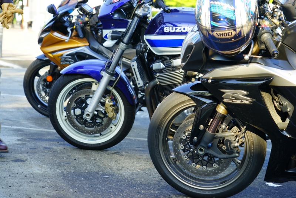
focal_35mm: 89
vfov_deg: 15.4
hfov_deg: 22.9
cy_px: 99
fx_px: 732
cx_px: 148
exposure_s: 1/90
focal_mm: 89
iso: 200
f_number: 5.6
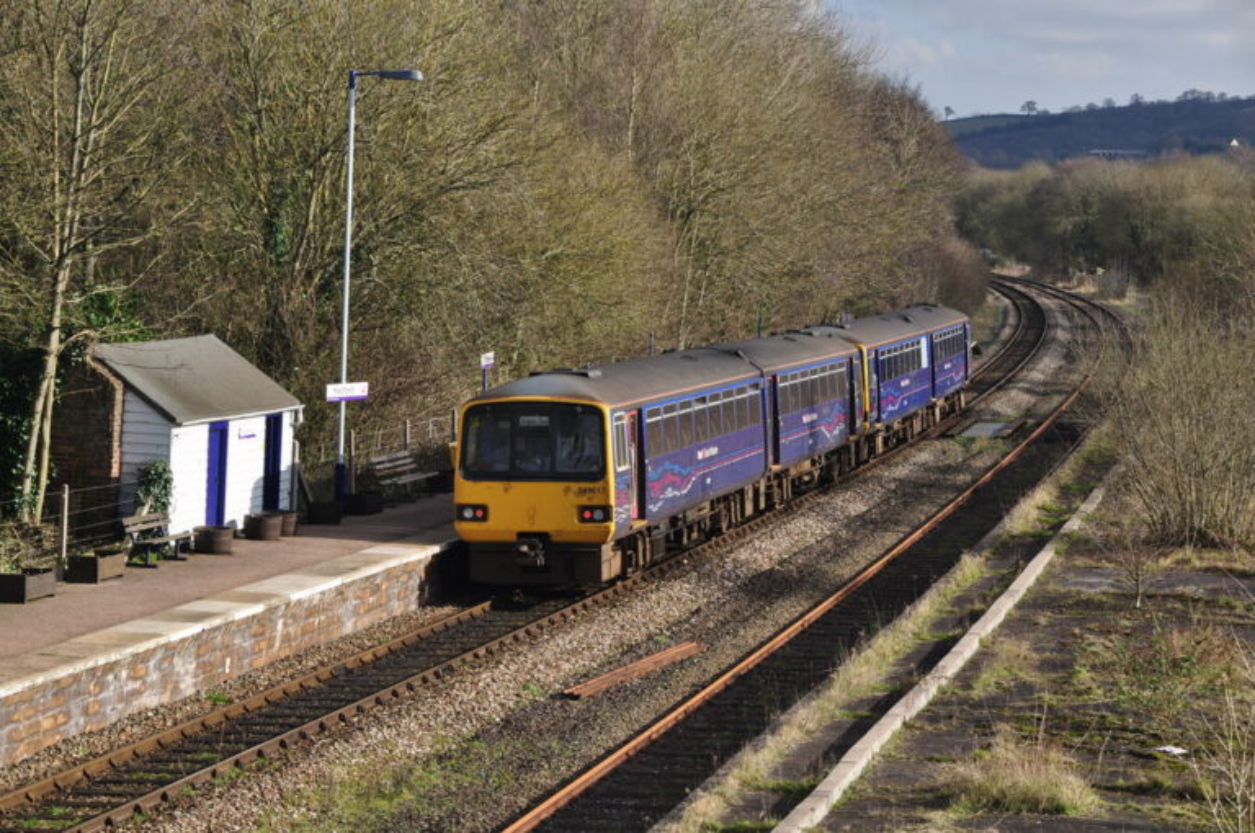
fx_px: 3395
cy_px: 416
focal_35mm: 98
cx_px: 628
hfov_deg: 20.9
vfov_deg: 14.0
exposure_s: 1/200
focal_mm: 65
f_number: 10
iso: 200
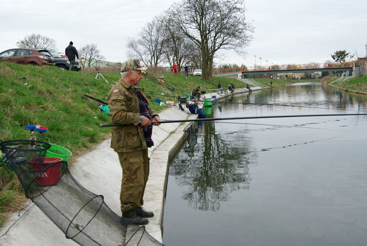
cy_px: 123
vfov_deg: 32.0
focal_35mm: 42
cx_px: 184
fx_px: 429
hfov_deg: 46.3
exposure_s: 1/60
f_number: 6.3
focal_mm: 28
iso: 100
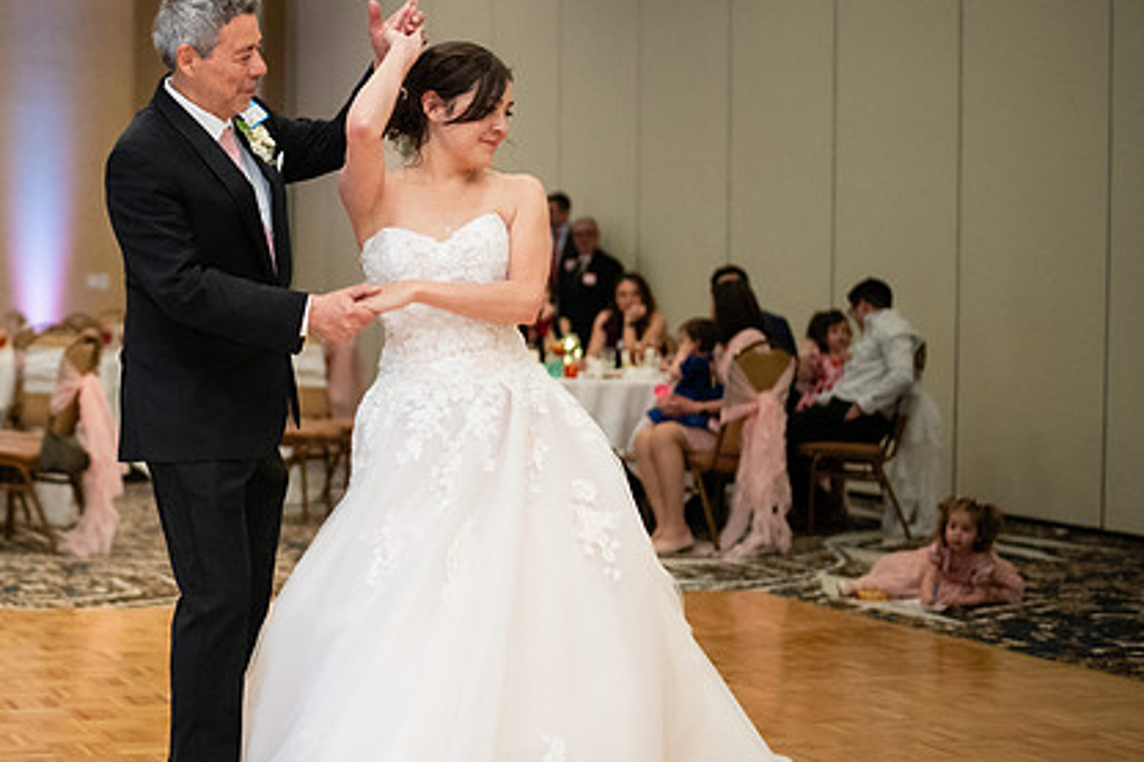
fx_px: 2223
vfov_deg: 19.4
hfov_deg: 27.5
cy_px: 383
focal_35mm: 70
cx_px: 51
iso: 2000
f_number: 1.2
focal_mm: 35
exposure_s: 1/320
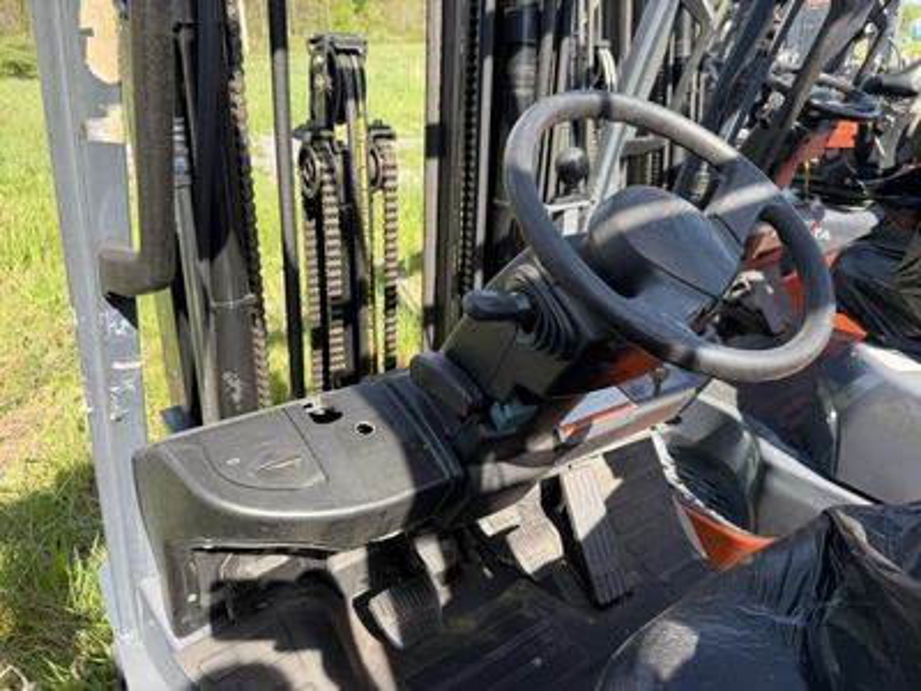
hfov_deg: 71.6
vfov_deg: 56.8
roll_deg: -0.6
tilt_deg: -27.6
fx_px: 639
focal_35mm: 24
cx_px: 460
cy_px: 346
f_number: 1.78
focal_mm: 6.76
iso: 80
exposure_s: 1/722
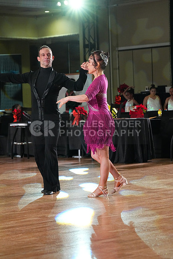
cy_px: 130
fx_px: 922
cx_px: 86
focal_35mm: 128
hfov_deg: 10.7
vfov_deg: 16.0
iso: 8000
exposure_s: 1/400
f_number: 6.3
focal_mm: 128
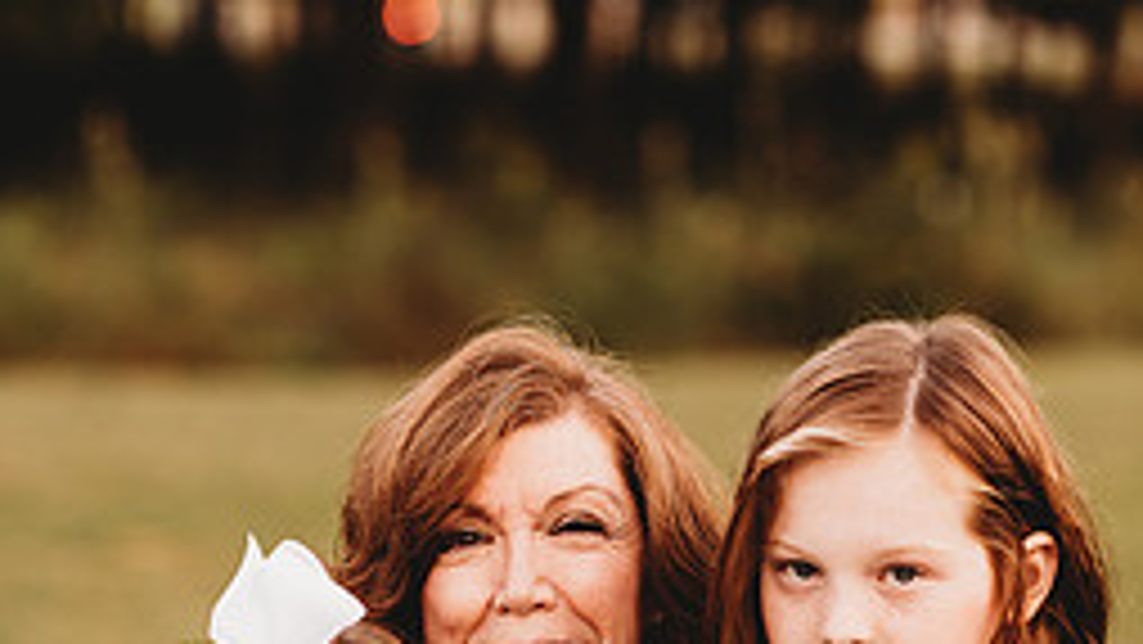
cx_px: 603
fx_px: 4790
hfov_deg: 13.6
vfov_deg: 7.6
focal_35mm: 158
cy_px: 869
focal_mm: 85
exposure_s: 1/125
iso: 125
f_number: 2.2
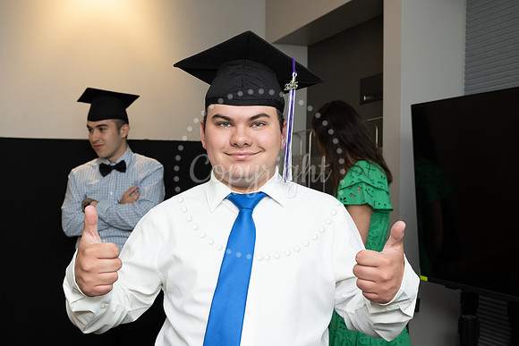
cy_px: 223
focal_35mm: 40
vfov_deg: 33.4
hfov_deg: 48.7
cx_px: 262
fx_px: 573
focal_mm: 26.5
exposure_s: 1/80
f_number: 5.6
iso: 640
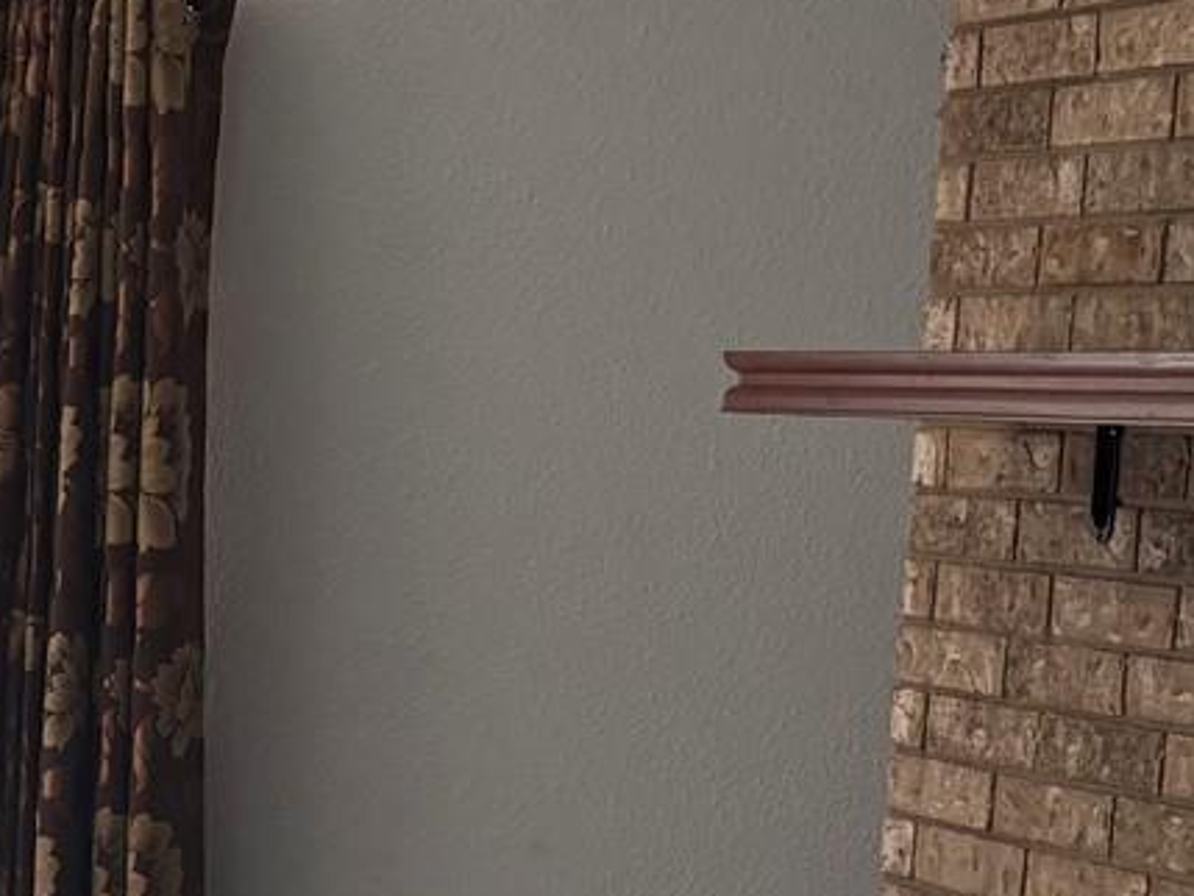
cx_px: -799
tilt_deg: -4.7
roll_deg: -2.8
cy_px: 737
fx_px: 4278
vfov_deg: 11.9
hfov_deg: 14.4
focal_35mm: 124
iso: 64
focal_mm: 5.96
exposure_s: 1/293
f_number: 1.6
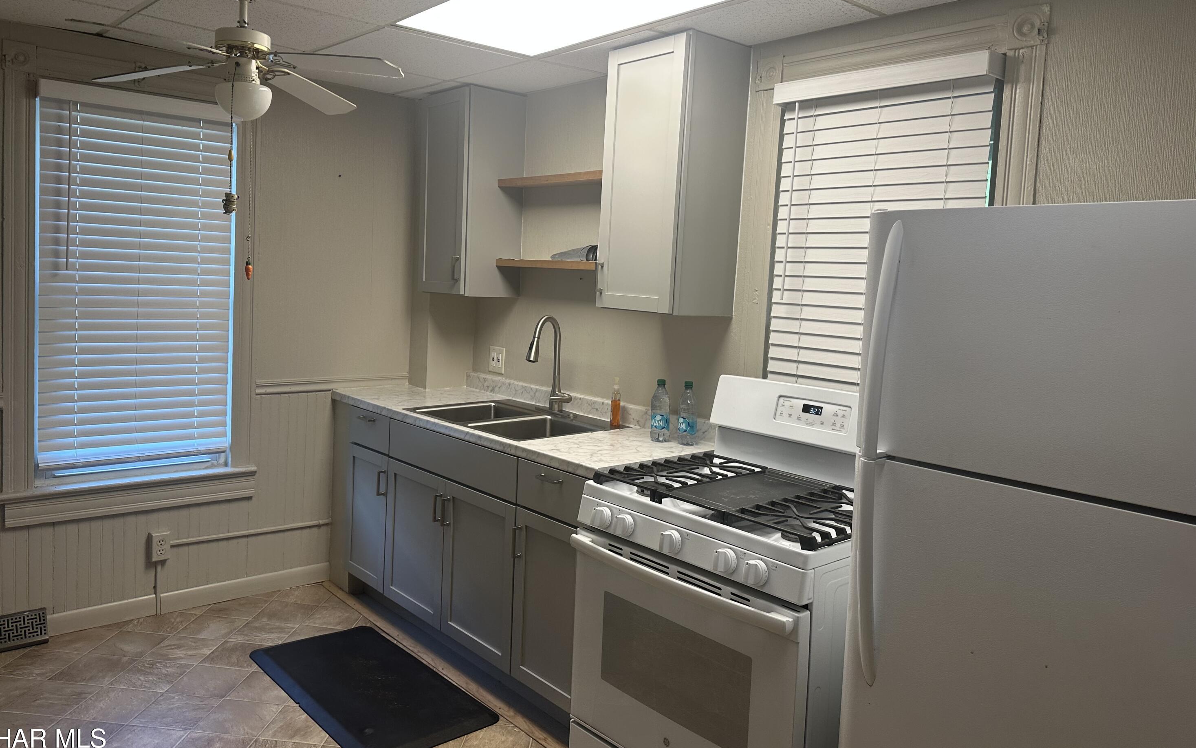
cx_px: 585
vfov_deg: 47.5
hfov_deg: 70.4
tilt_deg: -4.4
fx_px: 848
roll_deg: -5.0
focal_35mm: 26
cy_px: 322
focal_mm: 6.86
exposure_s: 1/120
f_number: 1.78
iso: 80
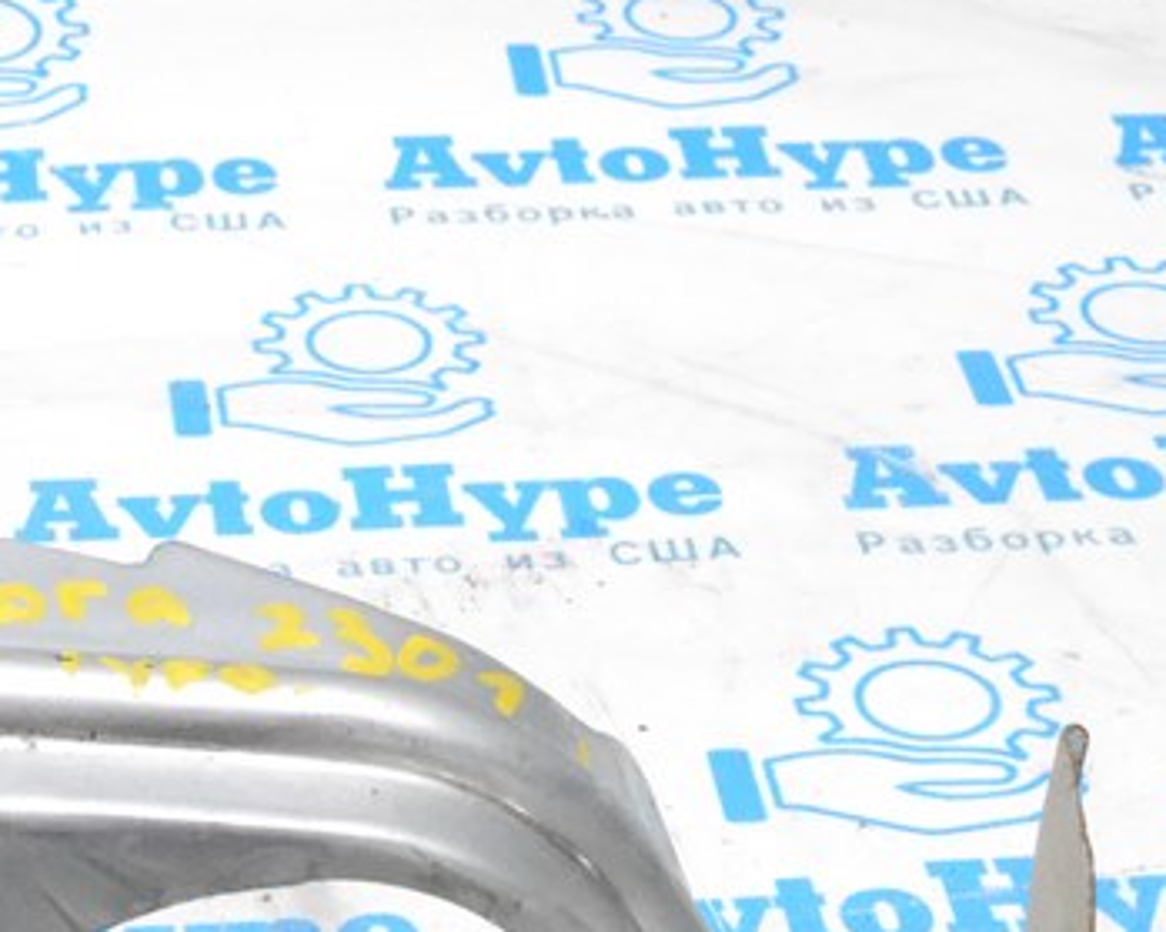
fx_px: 4278
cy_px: 743
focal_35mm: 124
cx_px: -80
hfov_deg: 15.2
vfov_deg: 12.4
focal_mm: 30
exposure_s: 1/125
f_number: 10
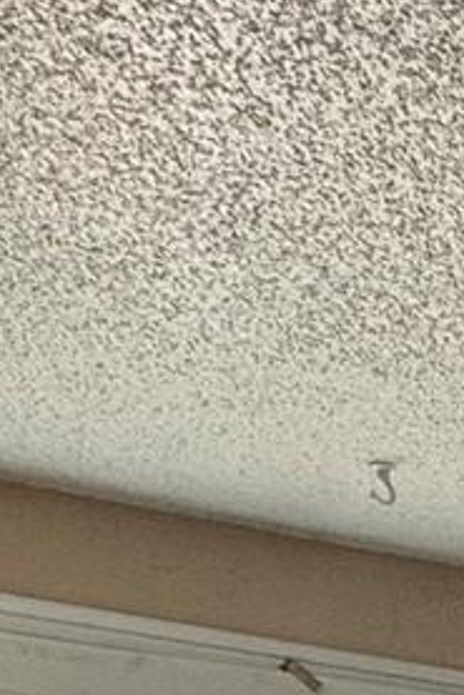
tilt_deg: -7.6
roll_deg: -1.5
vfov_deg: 18.0
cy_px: 1325
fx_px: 1622
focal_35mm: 84
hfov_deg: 14.6
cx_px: 798
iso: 160
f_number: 2.2
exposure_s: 1/120
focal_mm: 2.22
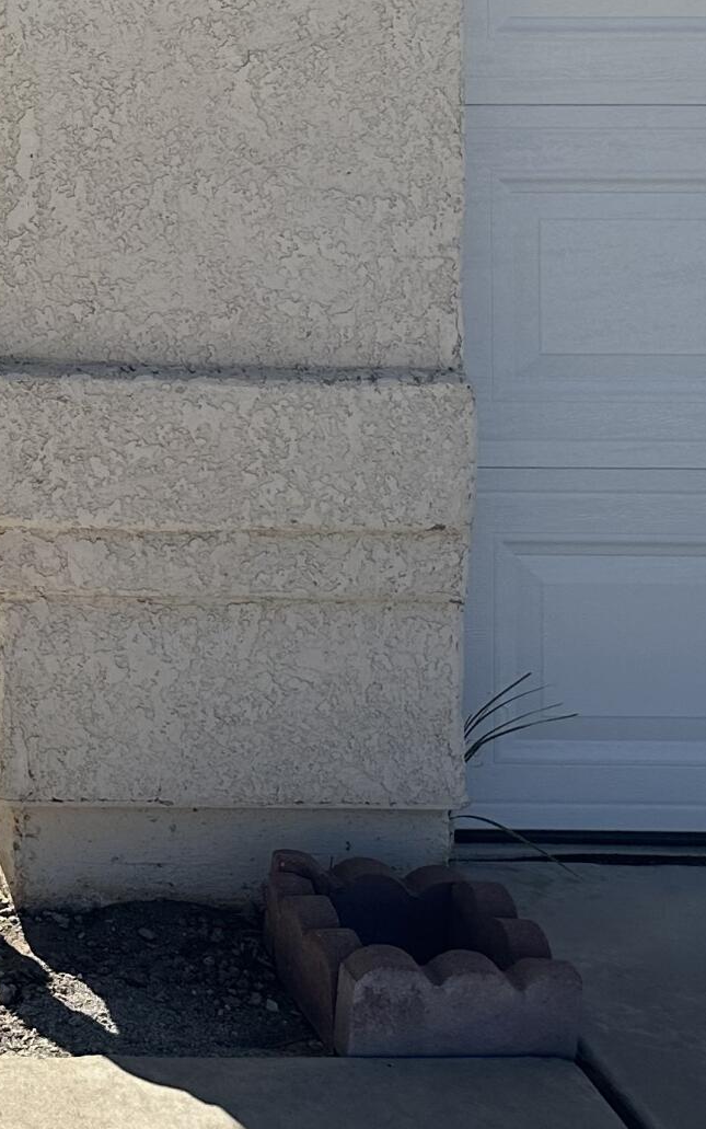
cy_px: -92
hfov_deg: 15.6
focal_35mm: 74
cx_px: -473
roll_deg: -0.1
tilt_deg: +0.5
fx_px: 2277
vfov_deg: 25.9
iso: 80
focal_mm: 6.86
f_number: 1.78
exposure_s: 1/4348
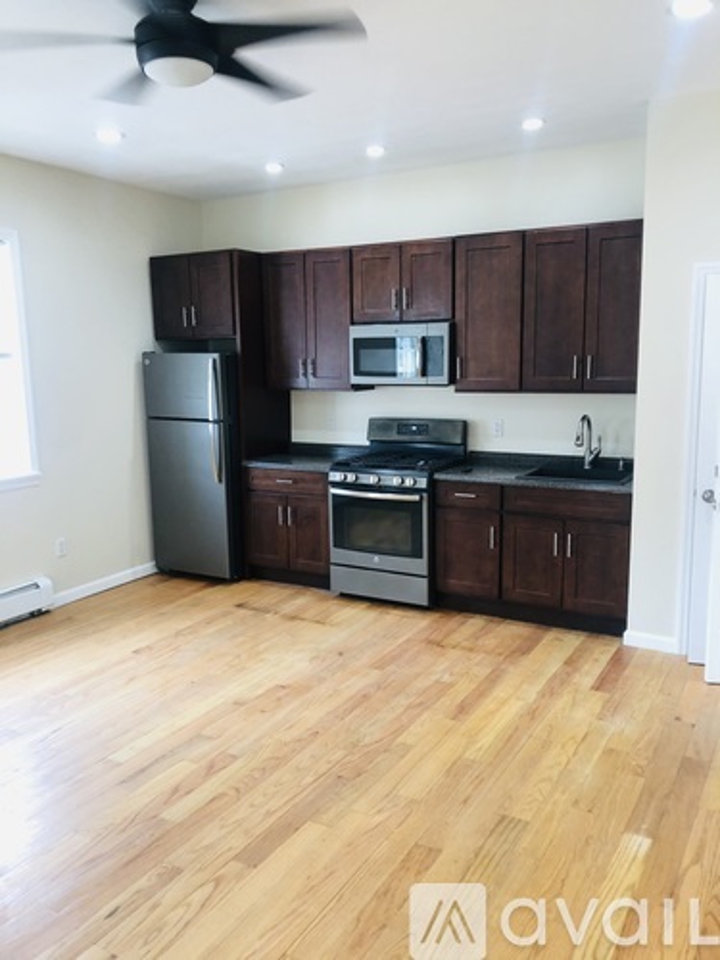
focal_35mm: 28
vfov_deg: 63.4
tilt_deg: -8.0
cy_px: 480
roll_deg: +1.6
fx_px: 777
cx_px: 360
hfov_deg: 49.7
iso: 40
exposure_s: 1/20
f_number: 1.8
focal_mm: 3.99
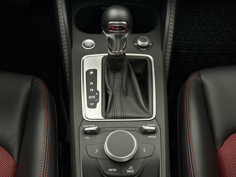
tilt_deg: -50.9
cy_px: 88
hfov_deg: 39.7
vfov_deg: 30.3
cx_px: 118
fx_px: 327
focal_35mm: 48
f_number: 1.78
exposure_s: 1/25
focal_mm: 6.76
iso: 640
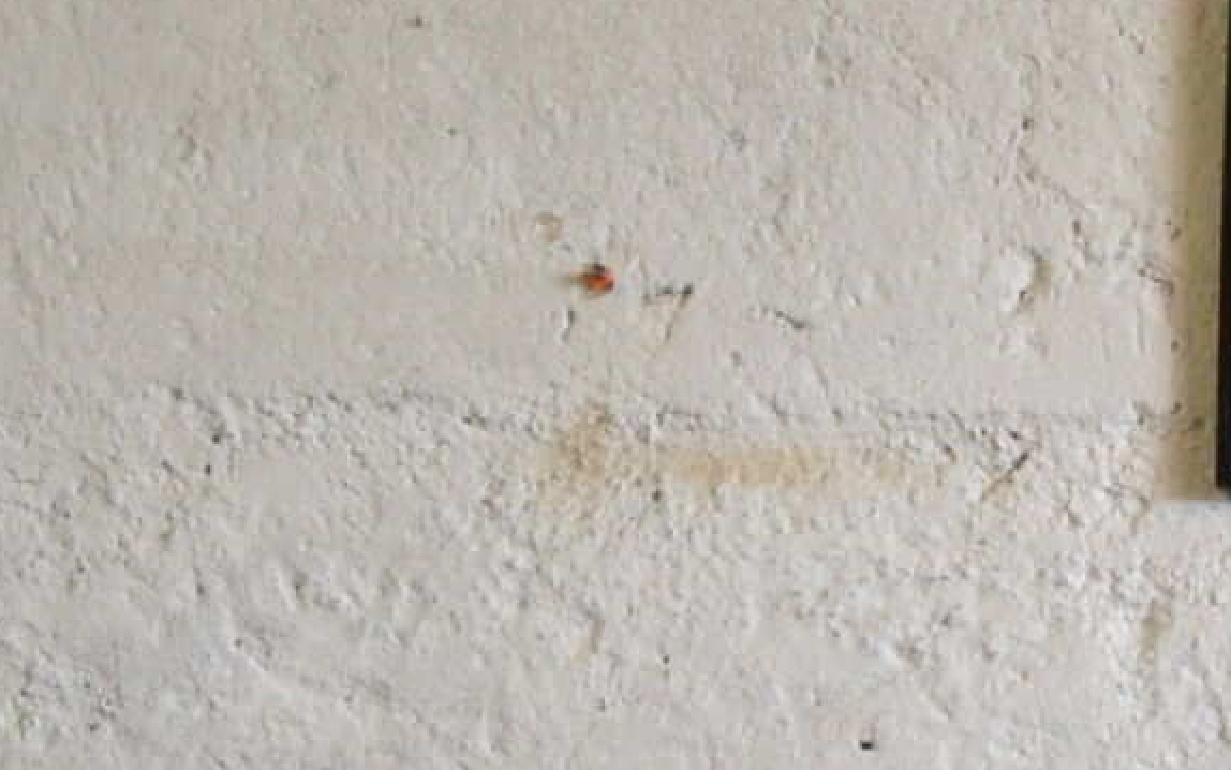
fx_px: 4733
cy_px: 1546
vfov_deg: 8.8
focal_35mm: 141
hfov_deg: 14.2
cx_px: 1634
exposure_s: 1/60
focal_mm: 23
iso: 1800
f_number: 3.8
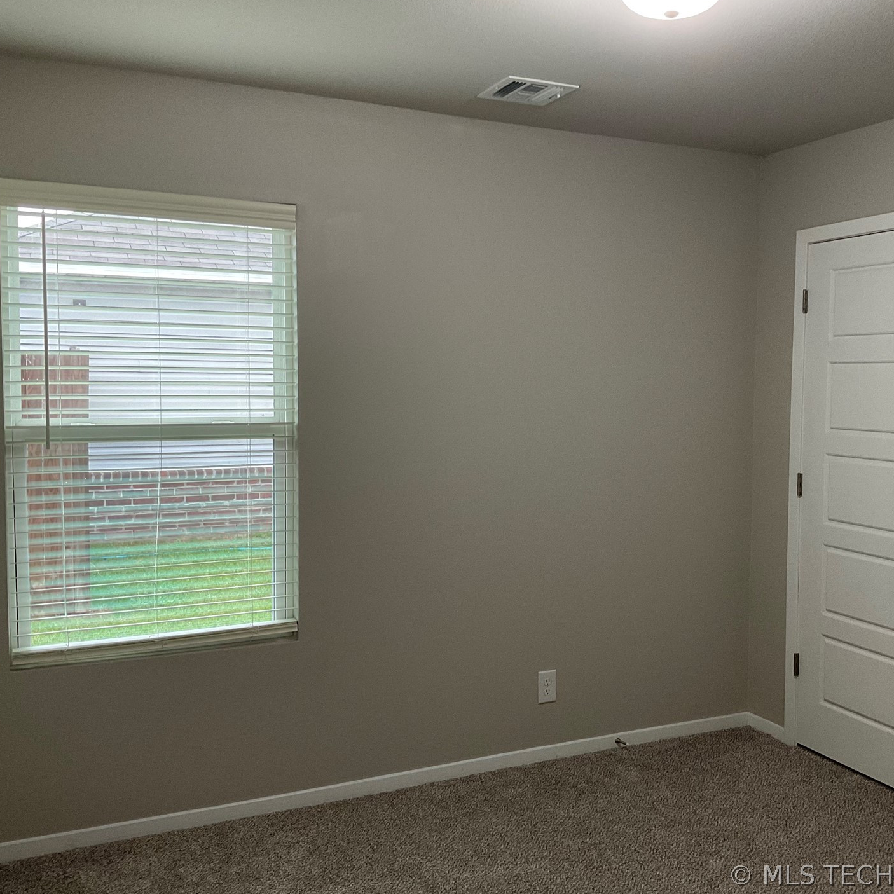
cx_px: 530
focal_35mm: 35
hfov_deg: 47.0
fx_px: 1023
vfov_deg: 47.2
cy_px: 439
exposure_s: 1/60
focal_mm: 3
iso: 100
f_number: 1.8
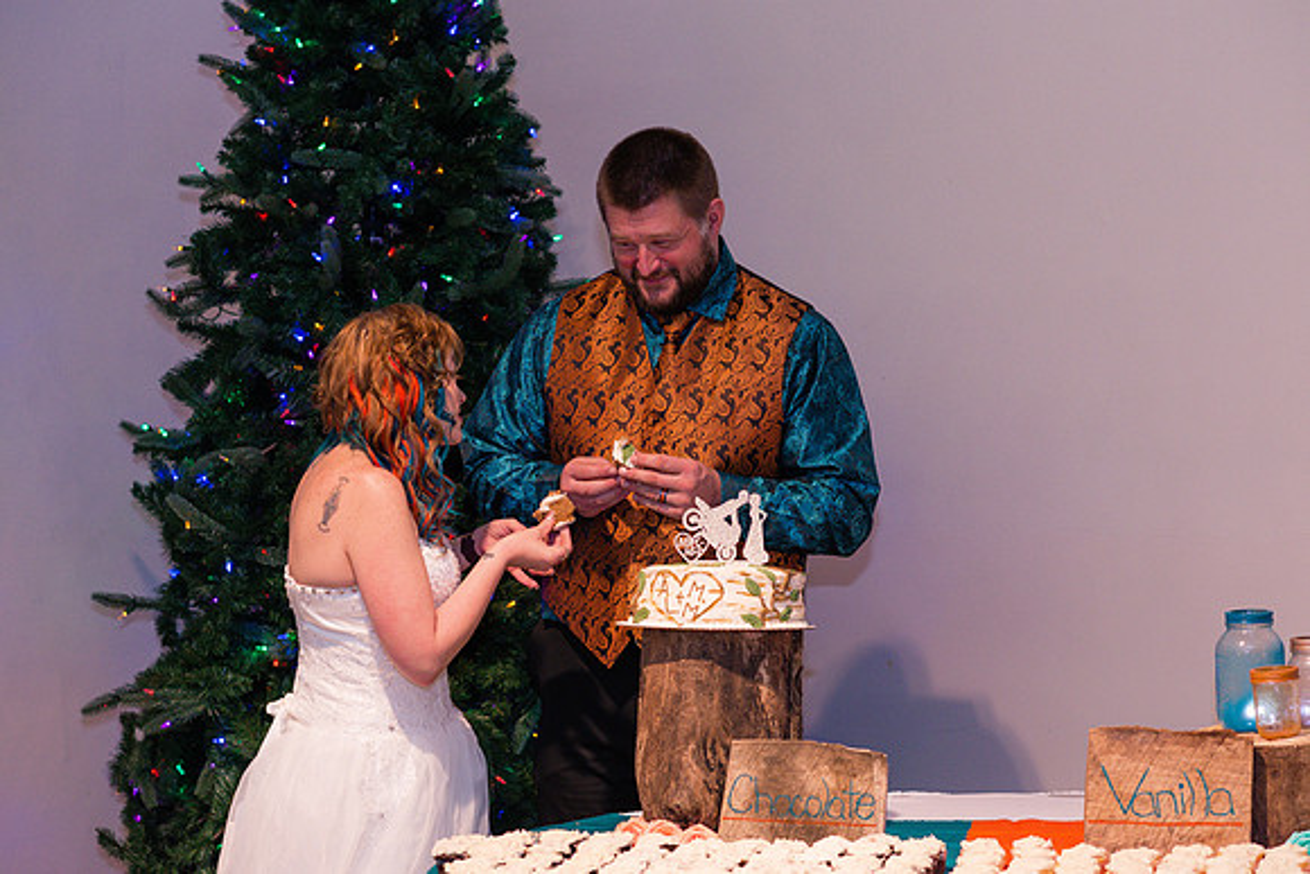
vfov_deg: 16.1
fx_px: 3094
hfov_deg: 23.9
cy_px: 437
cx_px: 655
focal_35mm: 85
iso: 640
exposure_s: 1/200
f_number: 3.2
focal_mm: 85
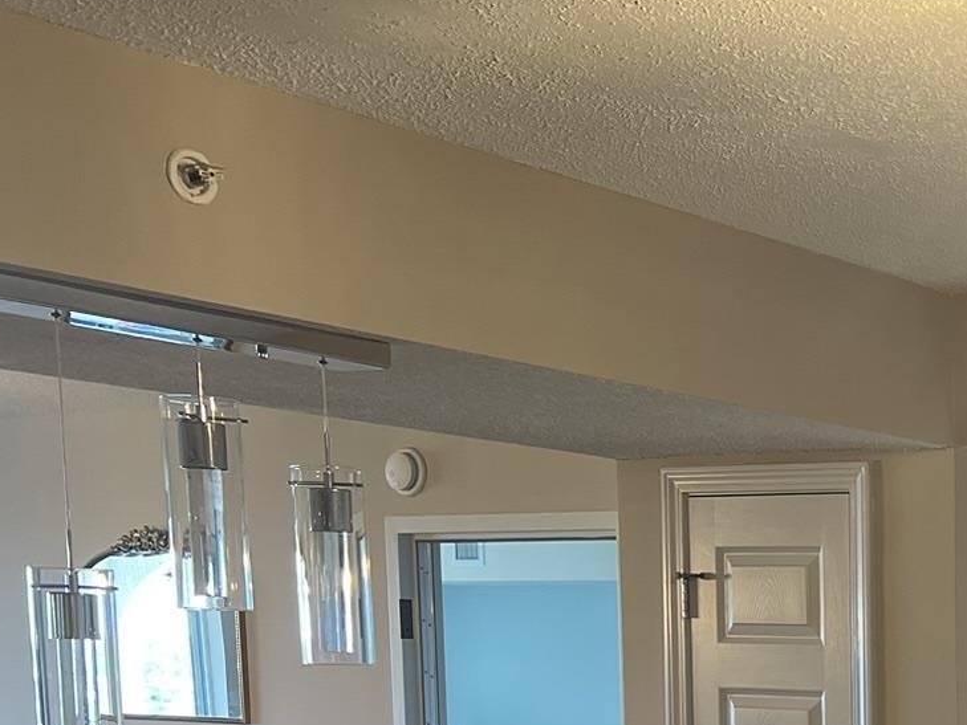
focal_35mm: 73
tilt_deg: -8.1
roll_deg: -1.6
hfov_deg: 23.4
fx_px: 2040
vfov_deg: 18.6
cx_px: 1273
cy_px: 978
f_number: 1.5
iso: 125
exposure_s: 1/120
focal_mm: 5.7
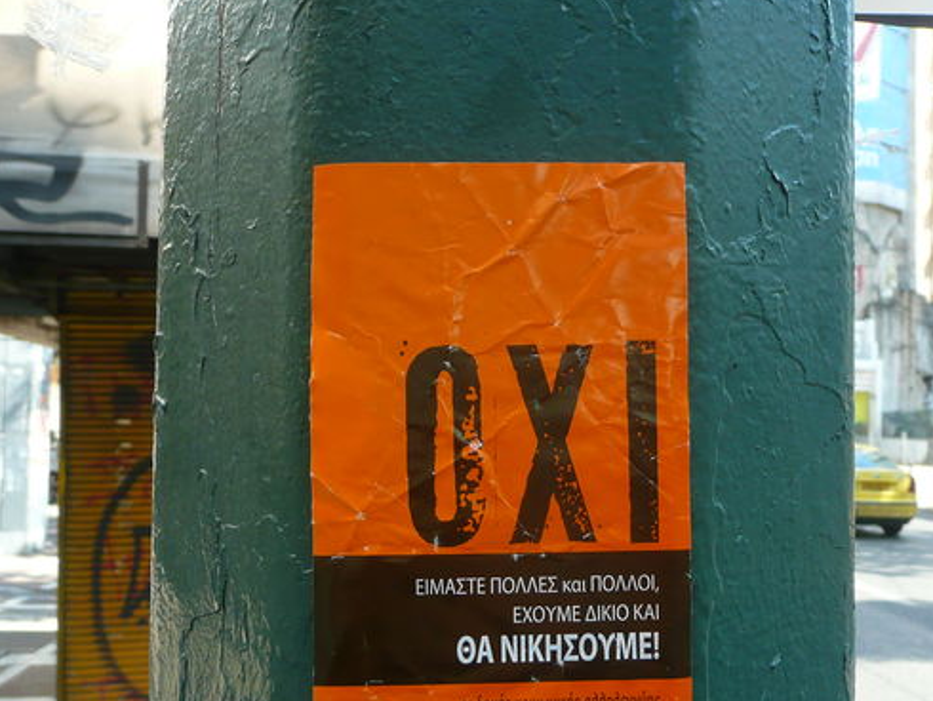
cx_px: 596
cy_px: 441
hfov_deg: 50.7
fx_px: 971
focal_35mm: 36
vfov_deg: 39.4
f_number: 3.3
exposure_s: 1/125
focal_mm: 4.6
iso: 100
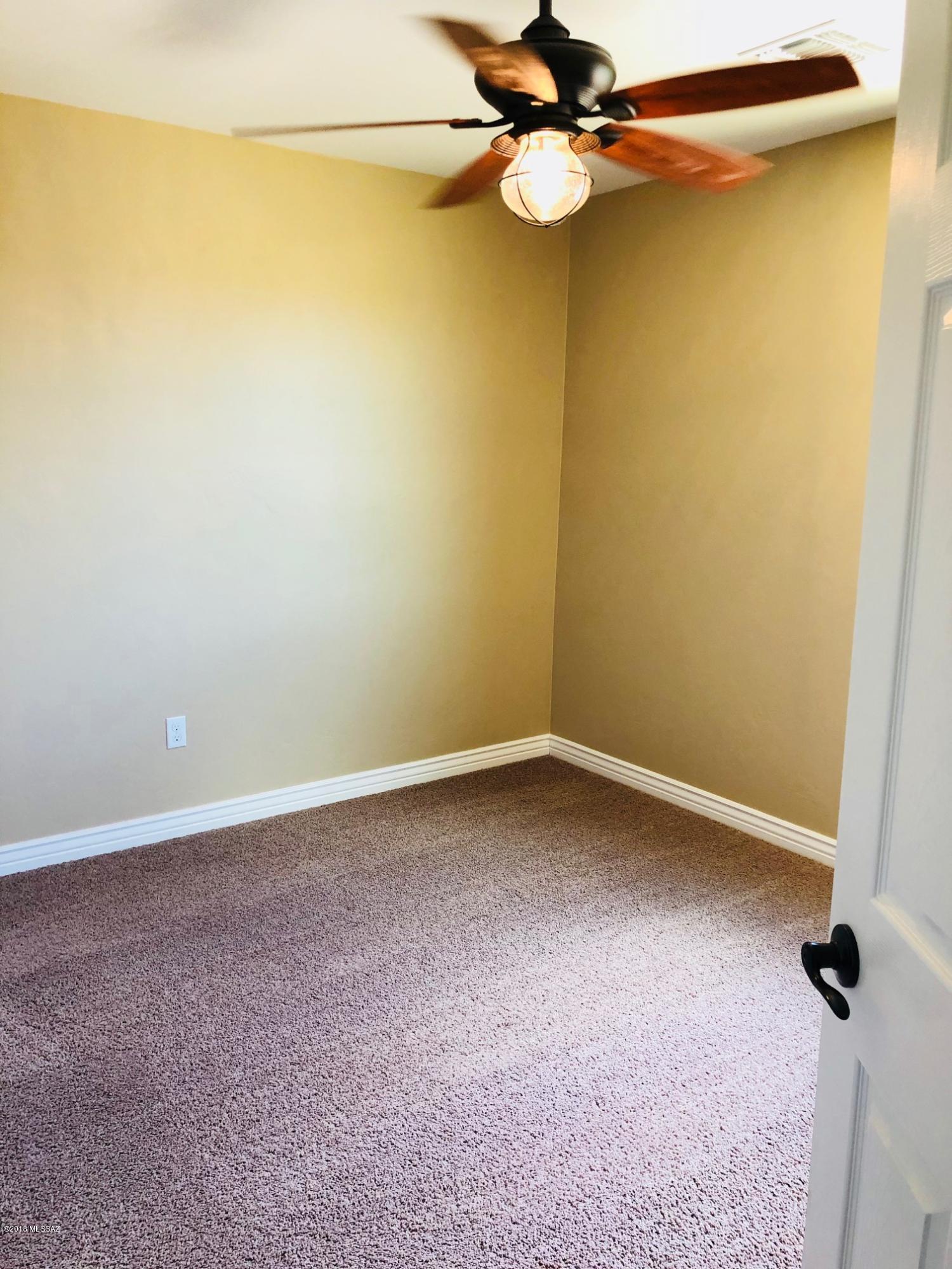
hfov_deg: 49.7
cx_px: 476
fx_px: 1027
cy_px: 634
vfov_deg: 63.4
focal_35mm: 28
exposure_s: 1/24
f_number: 1.8
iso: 32
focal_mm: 4
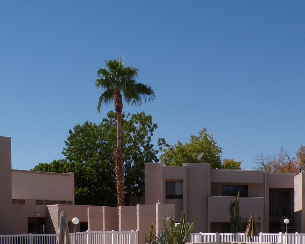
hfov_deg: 31.6
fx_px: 523
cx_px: 248
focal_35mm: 58
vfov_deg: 24.9
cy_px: 248
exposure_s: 1/680
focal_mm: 4.3
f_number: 5.8
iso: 100
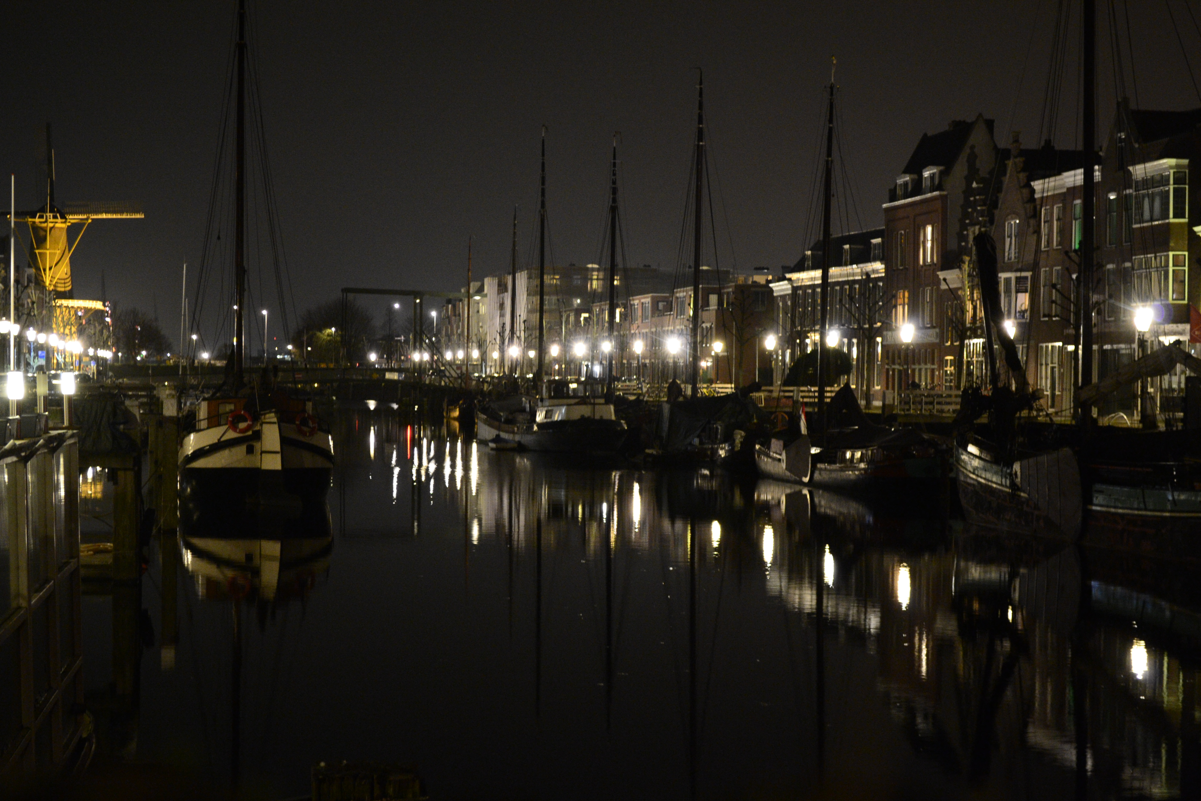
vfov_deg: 19.7
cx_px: 600
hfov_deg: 29.2
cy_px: 400
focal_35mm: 69
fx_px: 2302
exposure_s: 1/2
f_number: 5.3
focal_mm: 46
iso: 1800
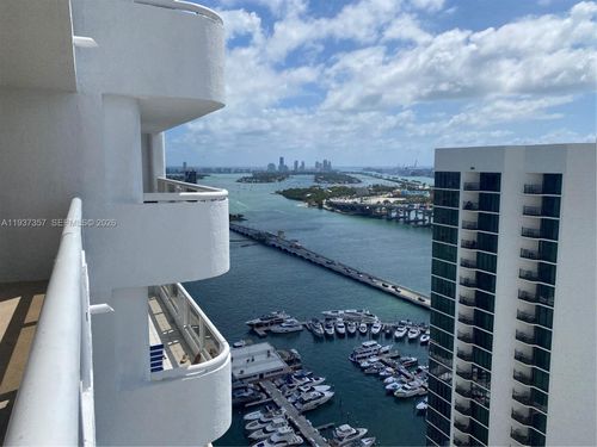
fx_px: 448
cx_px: 298
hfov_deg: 67.3
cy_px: 224
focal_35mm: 26
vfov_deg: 53.1
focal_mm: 4.25
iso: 32
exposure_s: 1/6410
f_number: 1.8
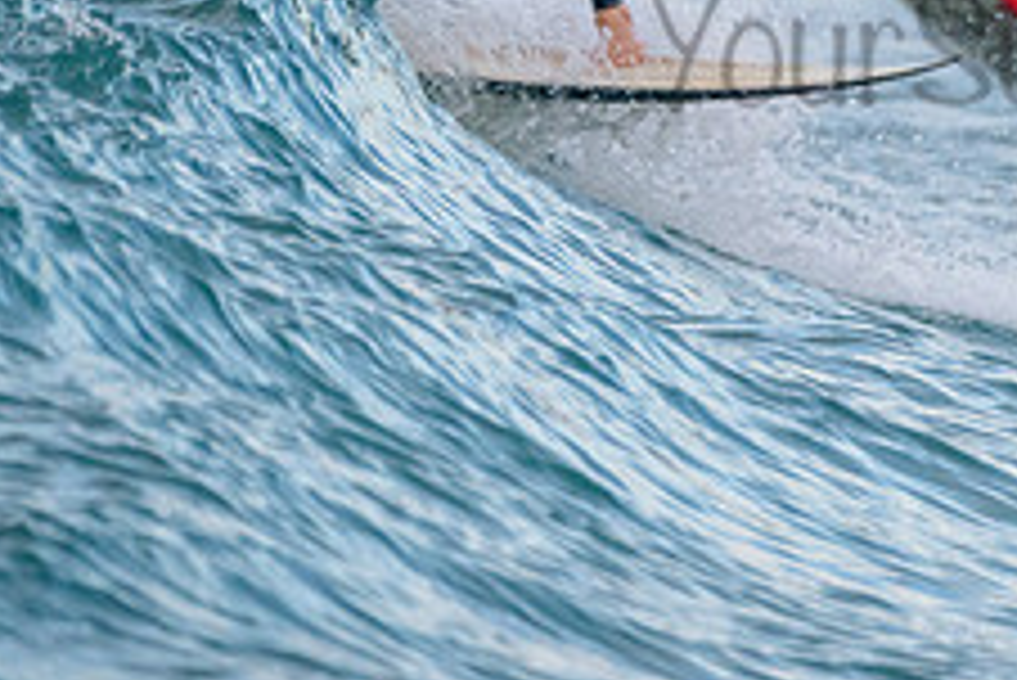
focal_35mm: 1569
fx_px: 44351
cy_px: -183
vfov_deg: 0.9
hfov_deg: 1.3
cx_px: 820
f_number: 5.6
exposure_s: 1/2000
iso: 2000
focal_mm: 500
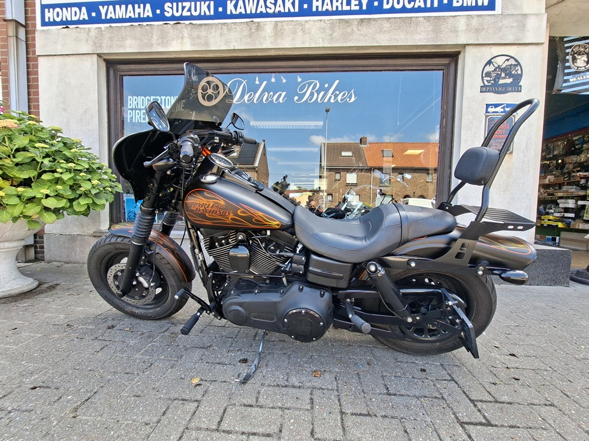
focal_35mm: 13
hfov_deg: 106.2
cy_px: 220
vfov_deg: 89.9
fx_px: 221
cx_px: 294
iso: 40
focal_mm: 1.74
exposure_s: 1/155
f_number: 2.2
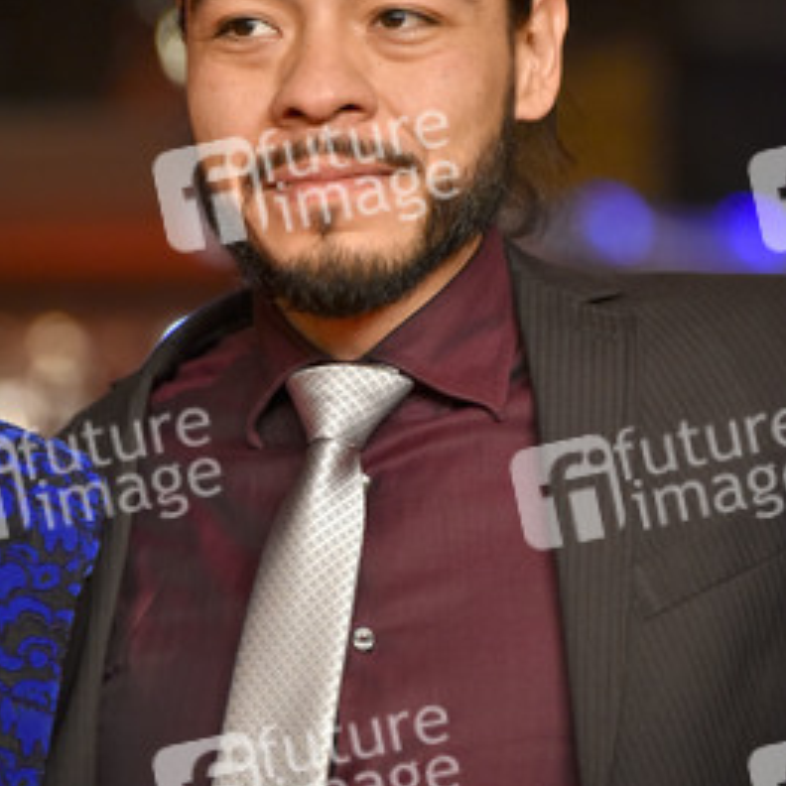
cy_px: 330
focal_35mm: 322
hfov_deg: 5.4
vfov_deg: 5.4
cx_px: 393
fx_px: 8272
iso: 4000
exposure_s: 1/160
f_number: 5.6
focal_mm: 250
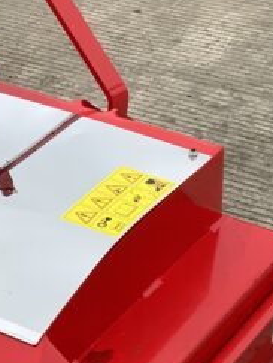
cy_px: 218
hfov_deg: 11.9
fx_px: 1280
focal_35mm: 122
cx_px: -66
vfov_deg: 16.1
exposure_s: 1/1168
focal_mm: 3
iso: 16
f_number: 1.8
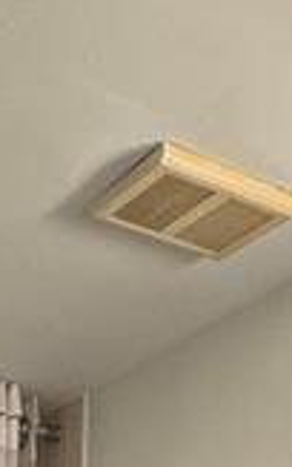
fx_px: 891
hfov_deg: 17.6
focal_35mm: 70
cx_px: -77
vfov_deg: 18.7
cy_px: 934
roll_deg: +0.6
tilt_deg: -13.7
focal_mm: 2.22
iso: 250
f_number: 2.2
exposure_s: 1/60
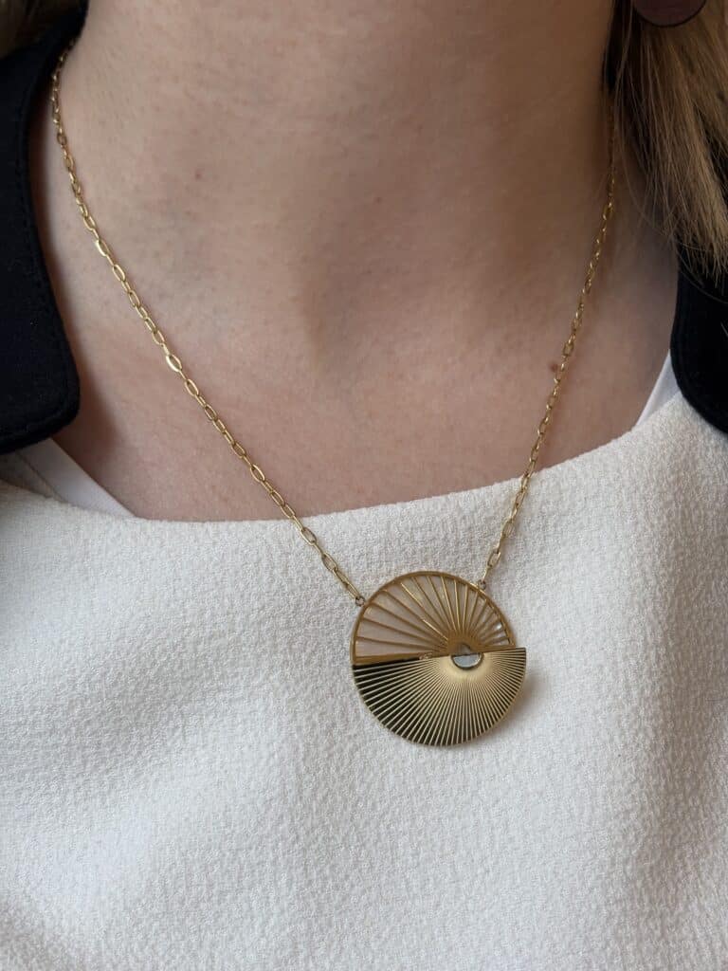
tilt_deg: -10.1
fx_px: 1458
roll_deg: -1.7
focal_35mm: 52
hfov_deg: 28.0
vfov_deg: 36.8
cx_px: 364
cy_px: 486
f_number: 1.6
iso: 32
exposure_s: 1/193
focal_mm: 5.96
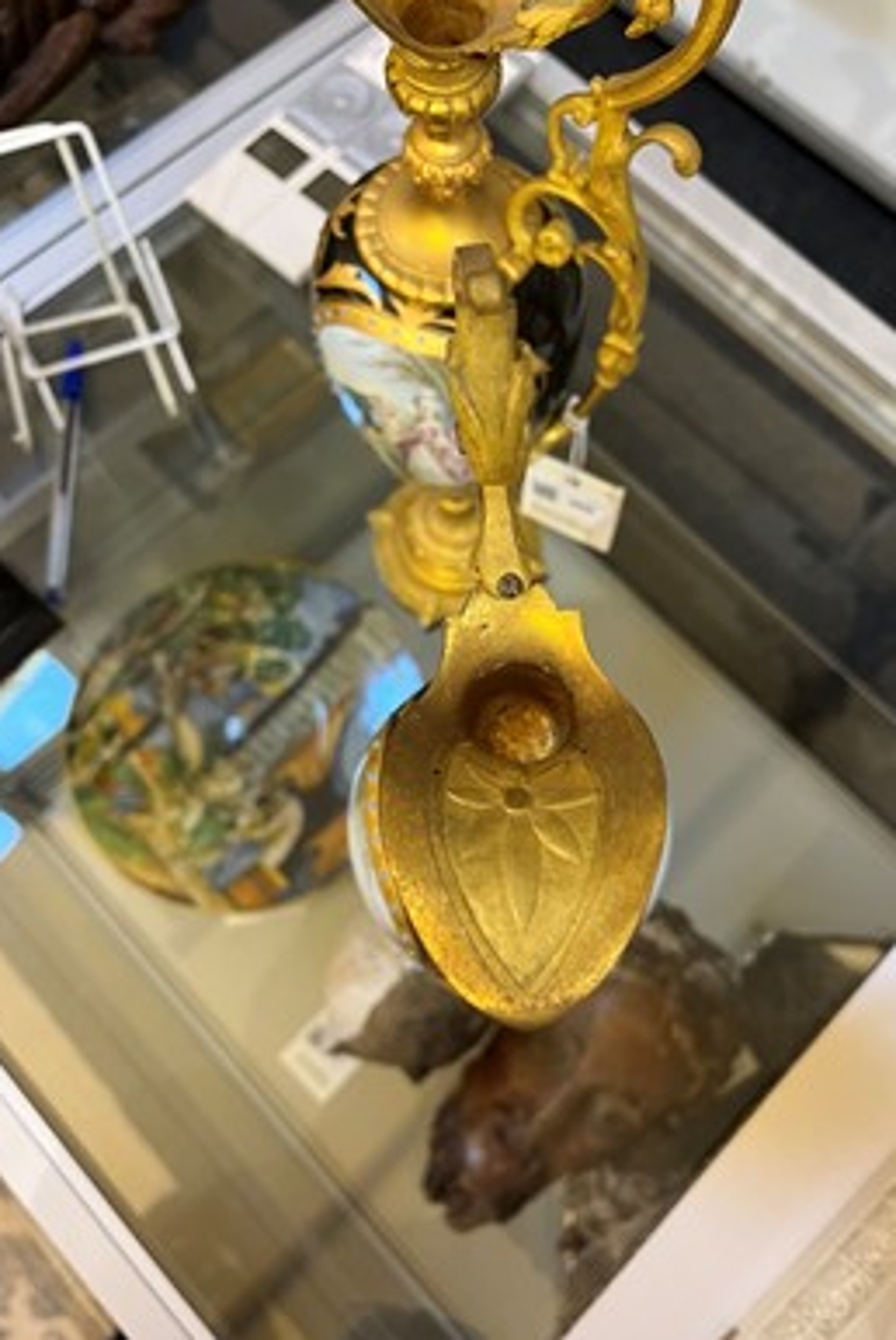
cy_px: 677
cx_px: 500
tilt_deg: -71.5
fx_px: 1043
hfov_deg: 46.4
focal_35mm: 28
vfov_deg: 65.4
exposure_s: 1/50
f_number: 1.6
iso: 200
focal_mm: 5.1
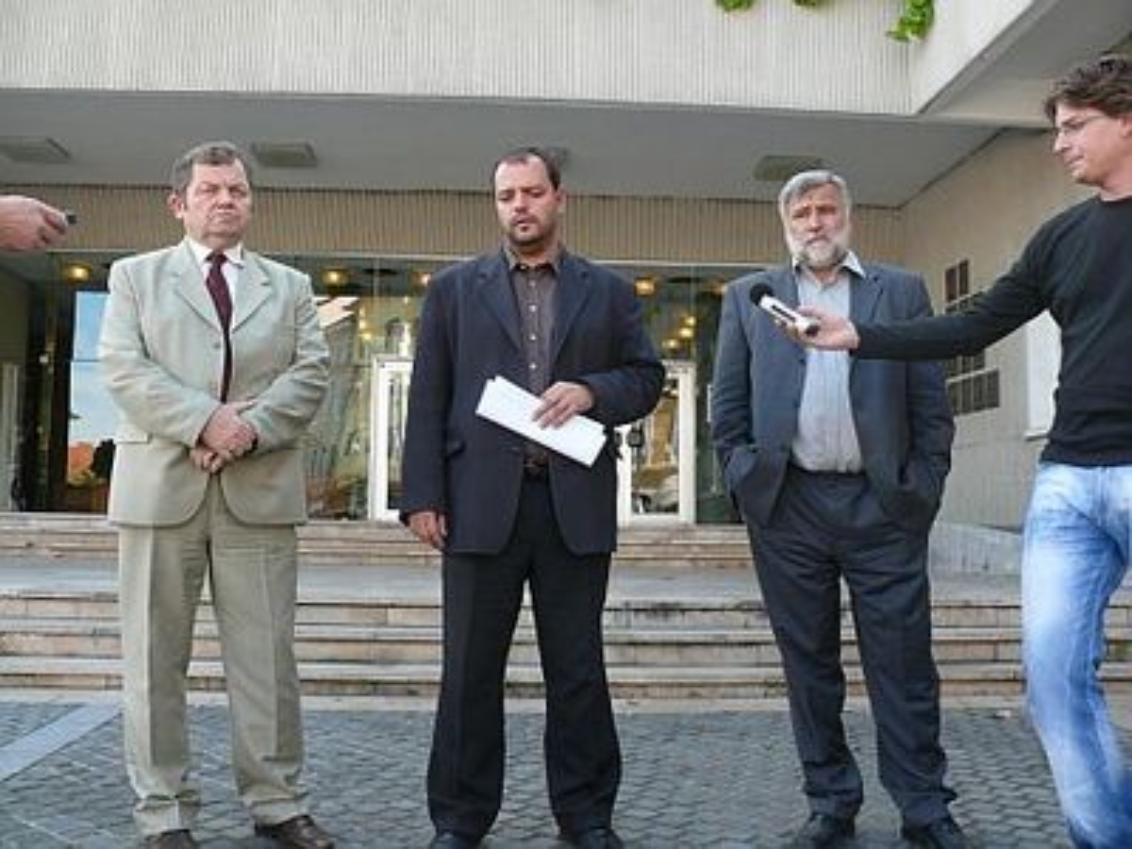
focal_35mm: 35
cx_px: 566
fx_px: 1145
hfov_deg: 52.6
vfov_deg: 40.7
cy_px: 424
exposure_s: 1/100
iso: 100
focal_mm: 7.4
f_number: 3.6
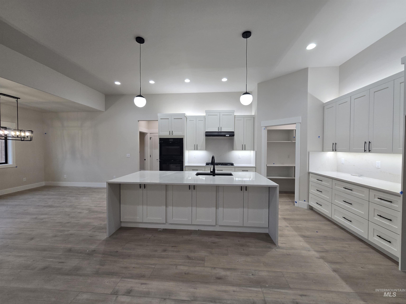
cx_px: 203
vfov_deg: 89.9
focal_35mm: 13
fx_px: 152
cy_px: 152
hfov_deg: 106.2
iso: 80
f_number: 2.2
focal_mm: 2.2
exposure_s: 1/60
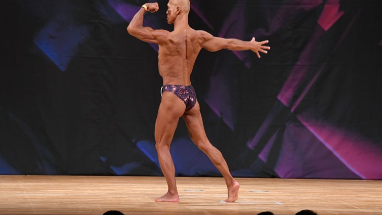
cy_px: 96
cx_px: 186
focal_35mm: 258
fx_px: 2614
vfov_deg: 4.7
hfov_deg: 8.4
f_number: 5.6
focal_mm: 160
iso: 3200
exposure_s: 1/400
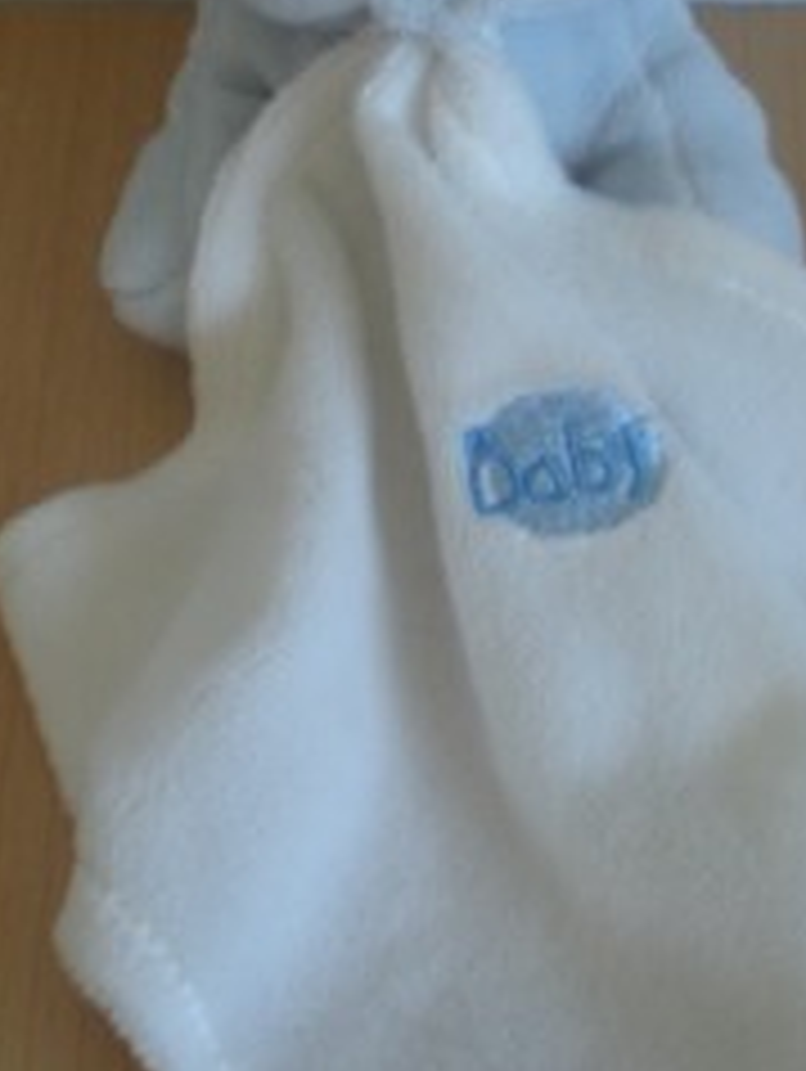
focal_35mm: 83
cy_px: 450
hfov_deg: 17.7
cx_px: 558
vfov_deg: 23.5
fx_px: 2572
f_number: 3.1
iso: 157
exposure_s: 1/57
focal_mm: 6.3
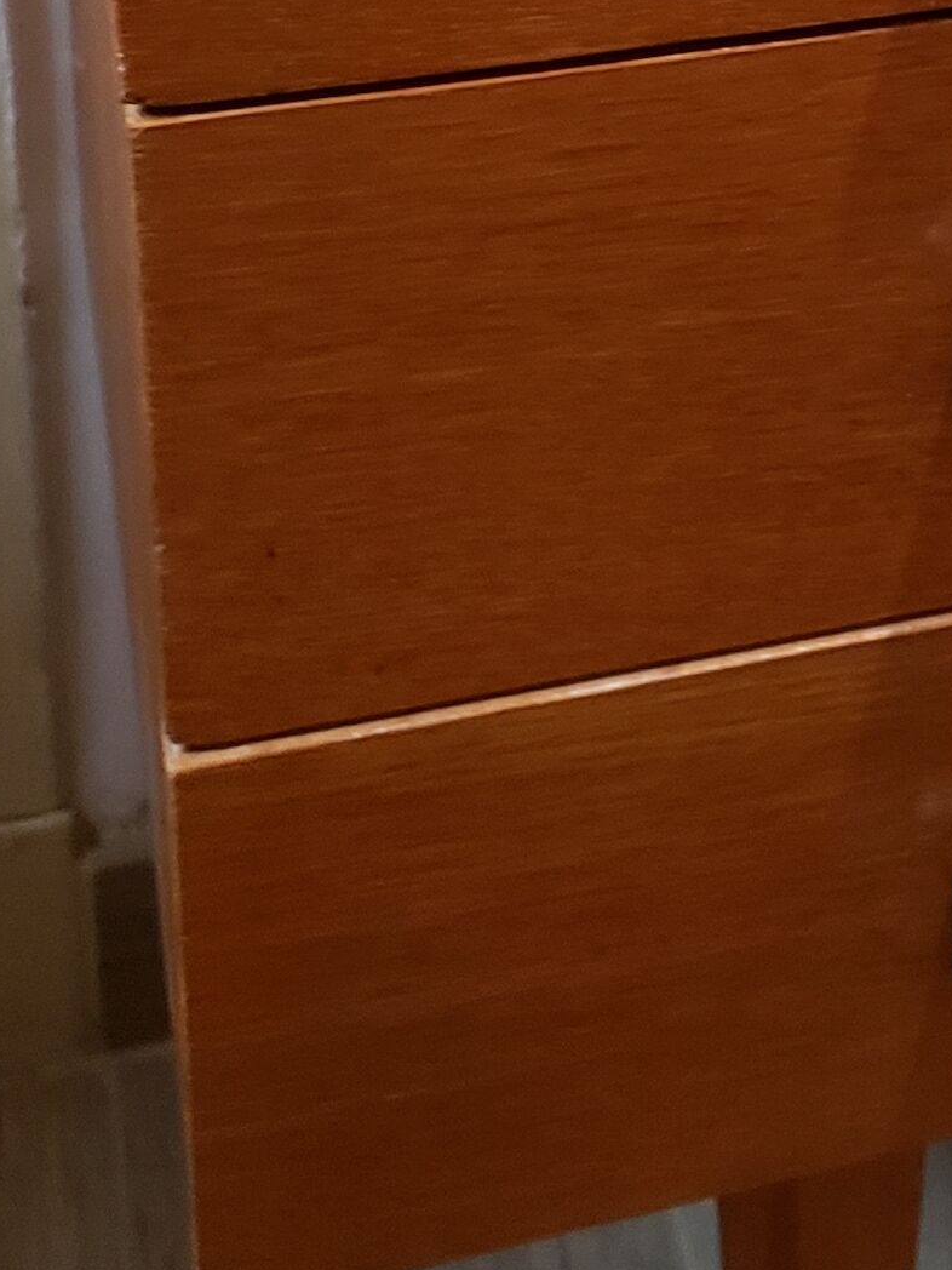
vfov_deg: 18.2
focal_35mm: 100
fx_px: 3667
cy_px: -413
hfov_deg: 13.6
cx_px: 1568
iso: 250
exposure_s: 1/50
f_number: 1.5
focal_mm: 4.3
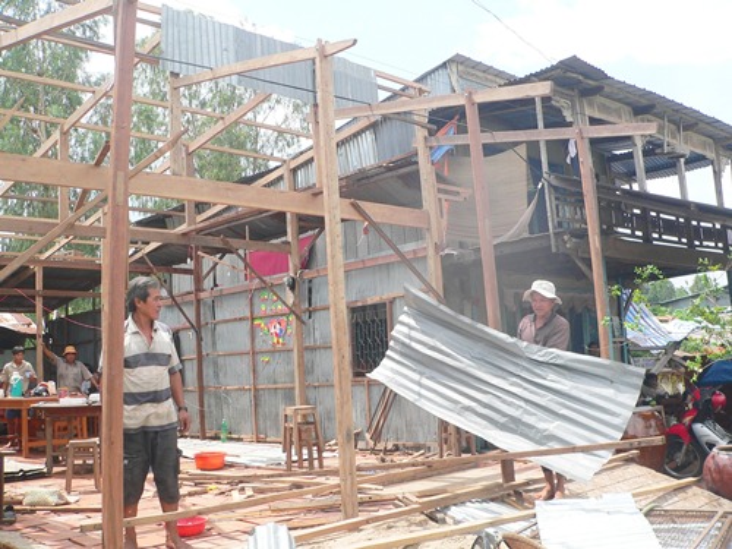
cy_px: 274
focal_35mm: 36
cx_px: 366
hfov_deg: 51.4
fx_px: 761
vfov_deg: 39.7
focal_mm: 6
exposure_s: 1/320
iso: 80
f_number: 4
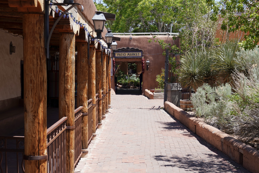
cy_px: 86
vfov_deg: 22.6
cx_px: 130
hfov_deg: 33.4
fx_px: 432
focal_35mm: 60
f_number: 9
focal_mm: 60
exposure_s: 1/160
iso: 100
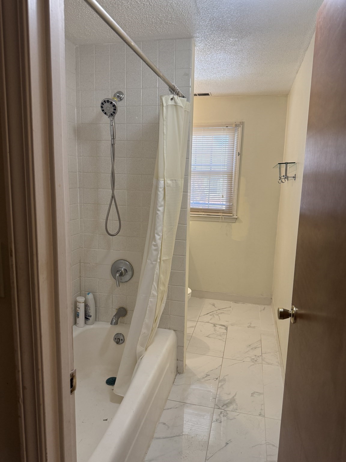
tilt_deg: -9.5
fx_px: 320
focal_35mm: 24
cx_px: 173
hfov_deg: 56.8
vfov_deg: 71.6
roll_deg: -0.3
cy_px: 231
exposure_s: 1/120
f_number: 1.78
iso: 160
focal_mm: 6.76
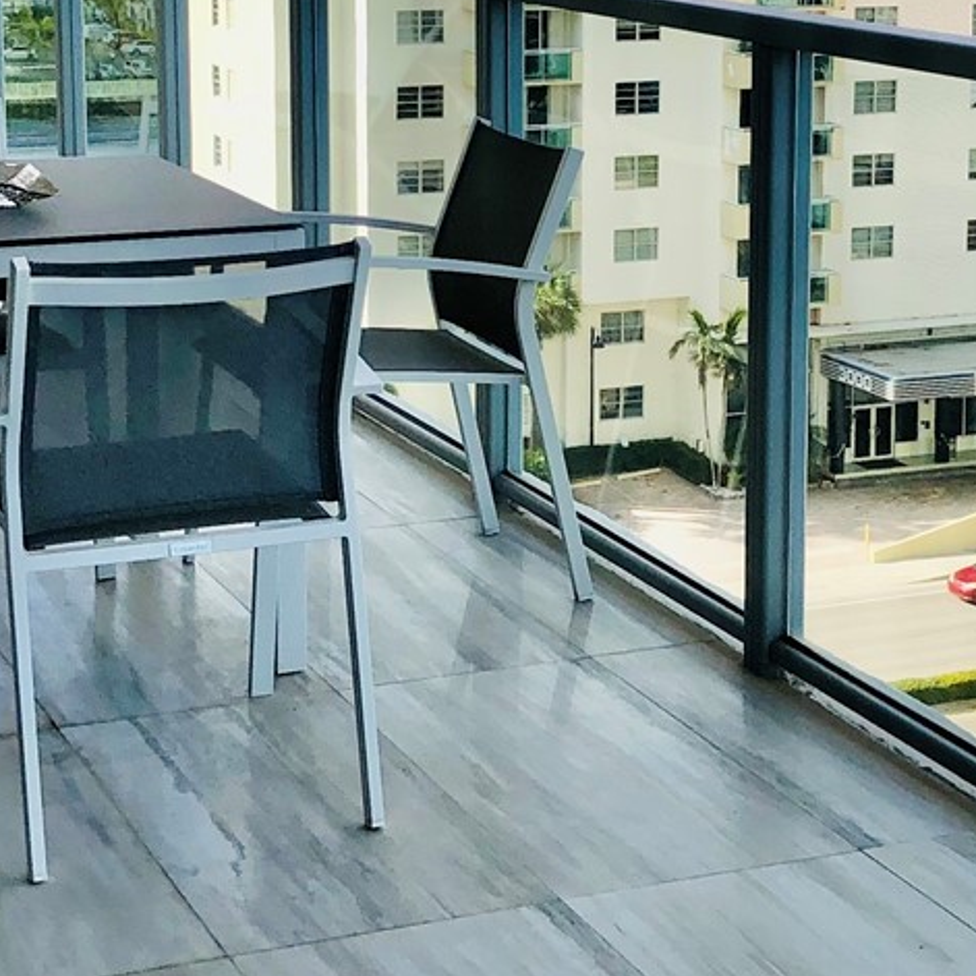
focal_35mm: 84
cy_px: 230
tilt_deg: -7.5
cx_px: 593
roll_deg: -0.3
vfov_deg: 20.5
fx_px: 2680
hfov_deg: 20.6
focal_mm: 4
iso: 20
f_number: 1.8
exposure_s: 1/1389
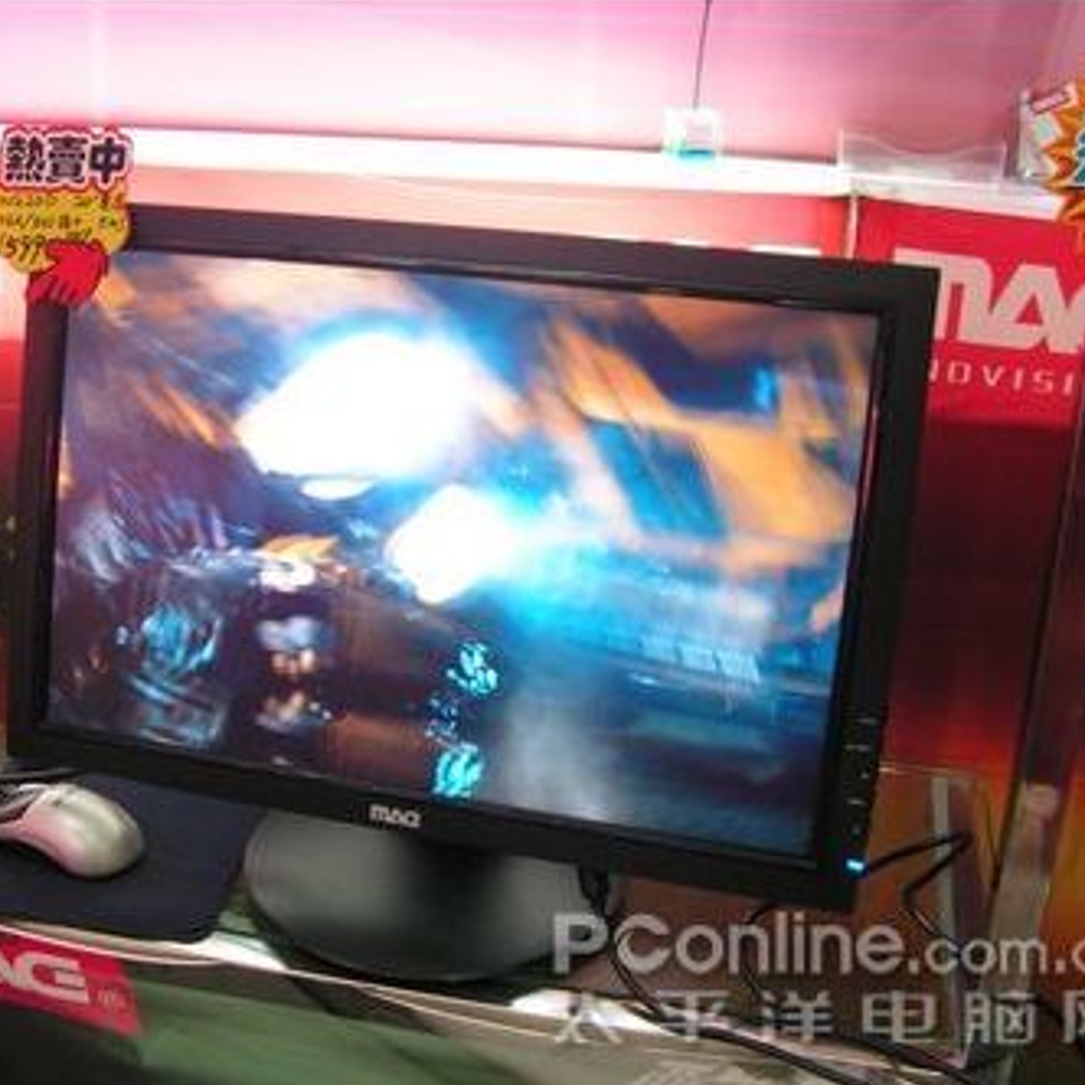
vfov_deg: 39.2
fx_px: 1525
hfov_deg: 39.1
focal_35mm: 43
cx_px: 453
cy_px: 544
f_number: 3.2
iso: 200
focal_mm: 6
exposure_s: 1/6
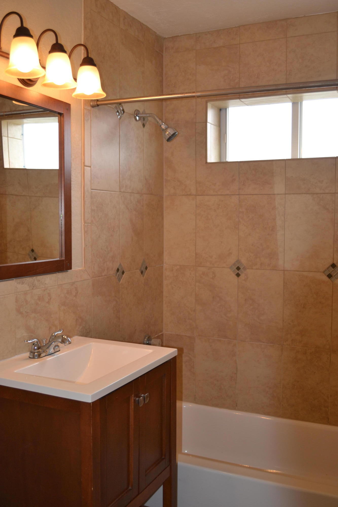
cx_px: 169
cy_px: 254
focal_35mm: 36
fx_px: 507
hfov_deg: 36.9
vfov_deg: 53.1
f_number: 4
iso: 320
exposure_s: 1/125
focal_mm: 24
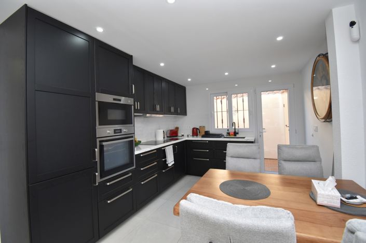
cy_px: 122
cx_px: 183
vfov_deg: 77.2
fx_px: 152
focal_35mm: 15
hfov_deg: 100.4
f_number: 4.5
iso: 800
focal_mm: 10
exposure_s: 1/125
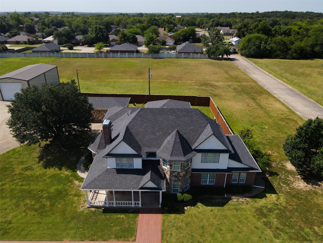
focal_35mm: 24
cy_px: 122
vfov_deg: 56.8
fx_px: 224
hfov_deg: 71.6
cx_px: 162
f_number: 2.8
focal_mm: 4.5
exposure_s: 1/500
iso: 100
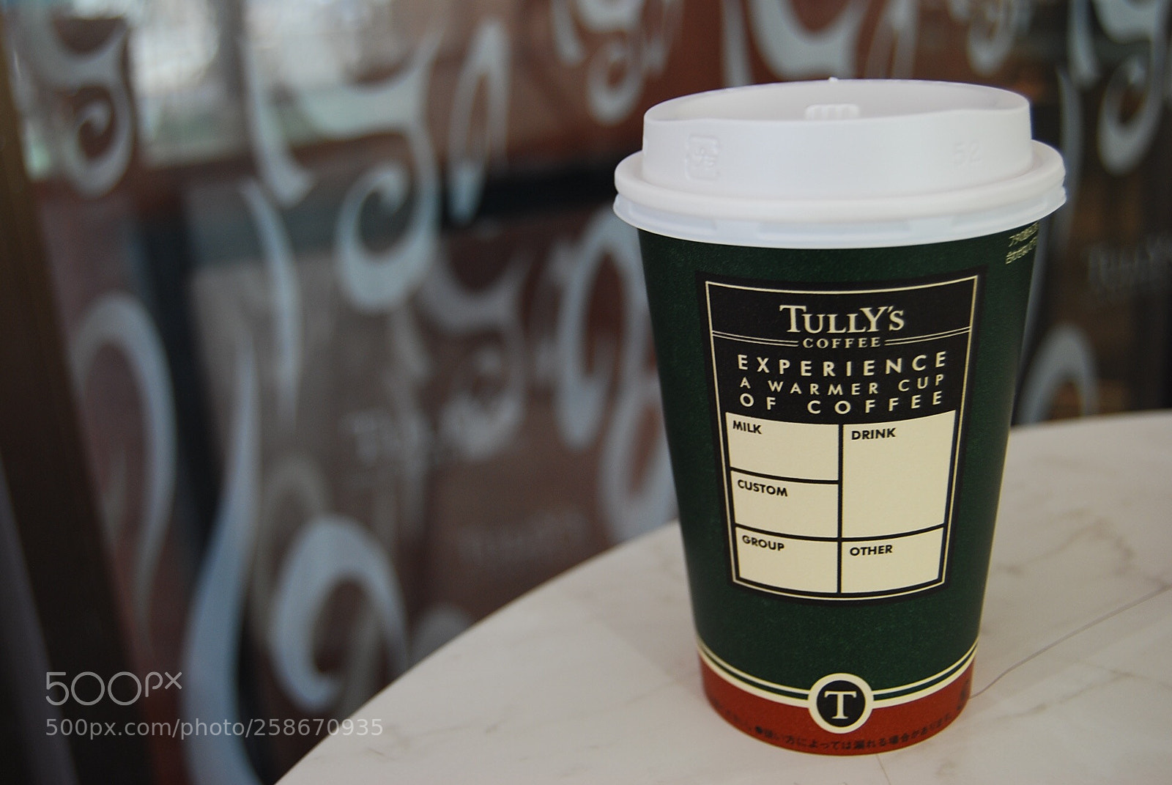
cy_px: 392
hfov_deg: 46.3
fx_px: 1369
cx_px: 586
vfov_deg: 32.0
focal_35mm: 42
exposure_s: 1/30
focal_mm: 28
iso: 200
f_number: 4.2
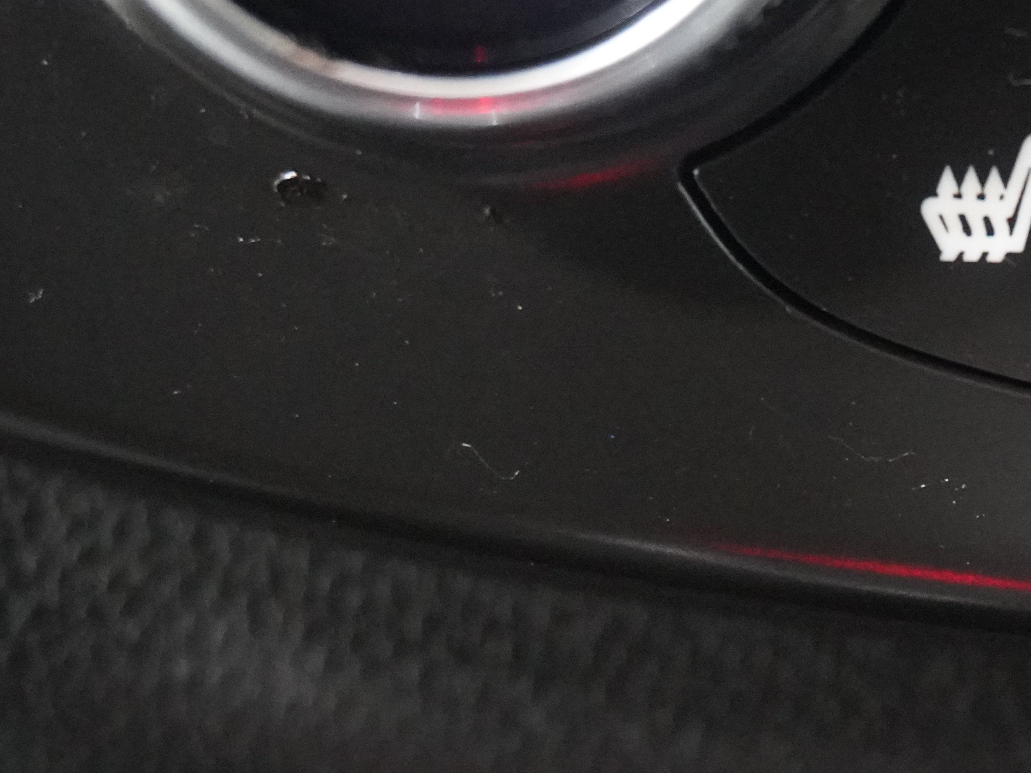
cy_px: 327
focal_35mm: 126
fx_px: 3753
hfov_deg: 15.4
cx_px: 1029
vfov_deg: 11.8
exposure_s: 1/50
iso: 12800
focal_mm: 40
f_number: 5.6
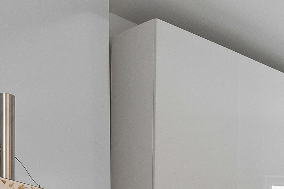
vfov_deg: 17.9
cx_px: 363
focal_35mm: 69
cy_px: 270
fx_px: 544
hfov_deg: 25.4
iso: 200
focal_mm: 12
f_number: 10
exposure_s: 1/13
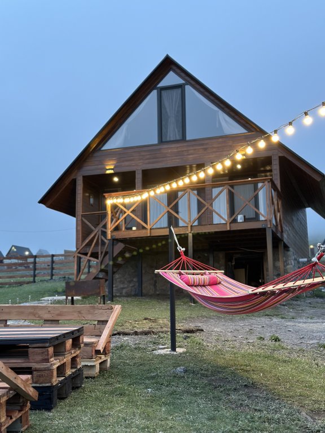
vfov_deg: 39.7
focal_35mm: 48
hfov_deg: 30.3
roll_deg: +0.6
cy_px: 216
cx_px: 162
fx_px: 601
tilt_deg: +10.4
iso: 100
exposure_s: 1/50
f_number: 1.78
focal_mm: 6.86
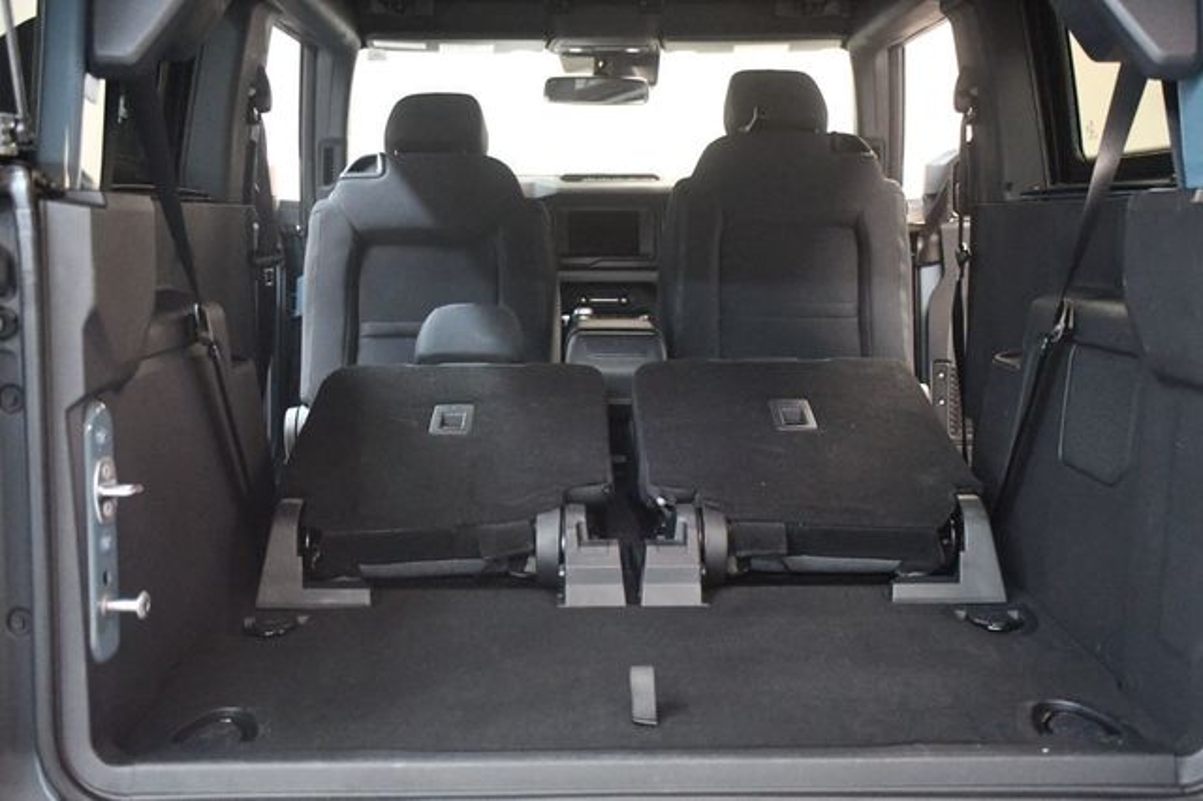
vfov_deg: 29.8
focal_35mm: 45
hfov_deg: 43.6
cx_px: 602
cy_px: 400
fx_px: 1503
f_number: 4
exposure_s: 1/60
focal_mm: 30
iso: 10000
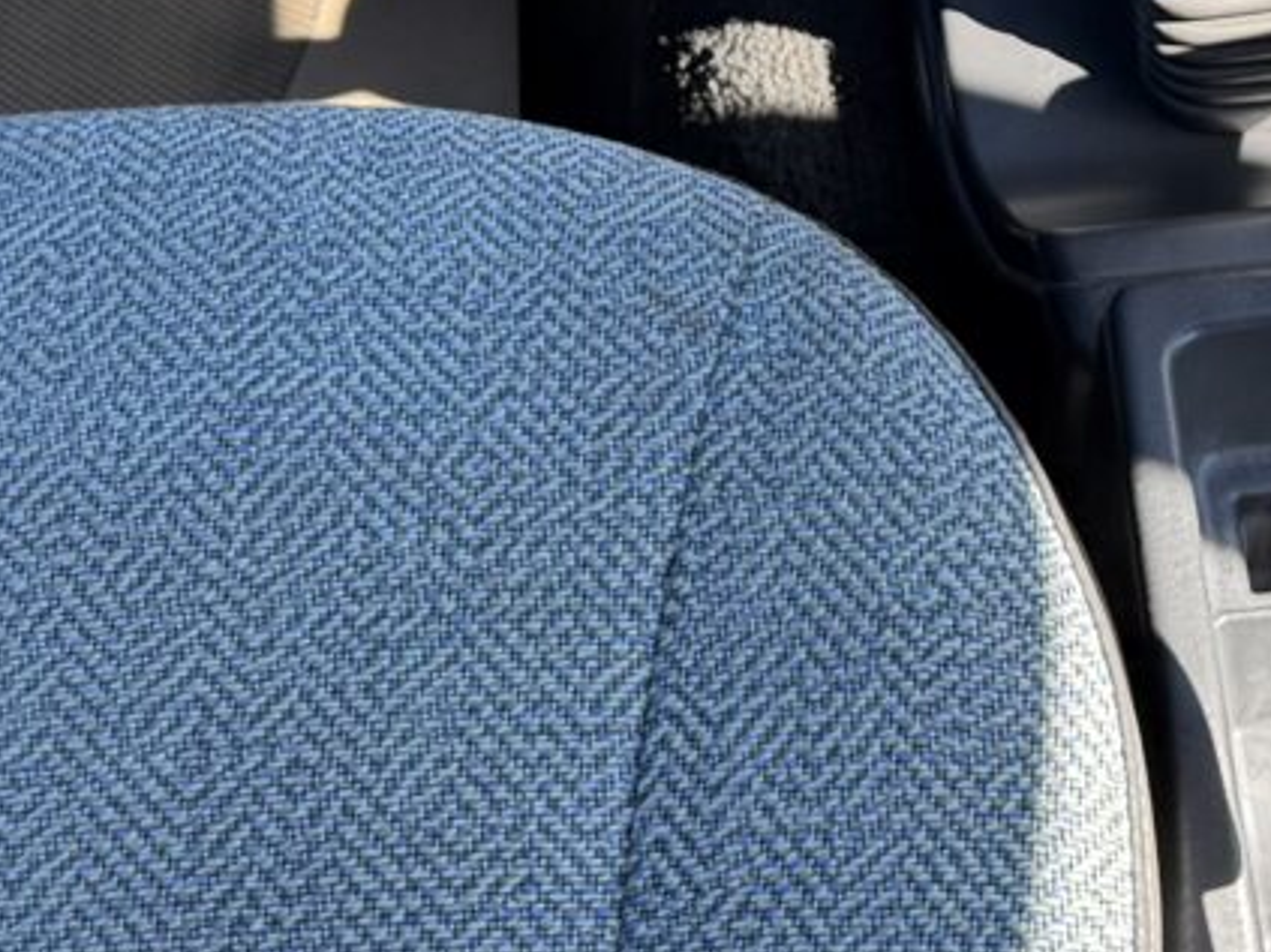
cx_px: 1175
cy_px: -661
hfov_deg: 17.7
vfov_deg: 12.6
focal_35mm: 109
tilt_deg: -35.6
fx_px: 4001
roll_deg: -7.6
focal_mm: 6.76
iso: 80
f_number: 1.78
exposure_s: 1/297
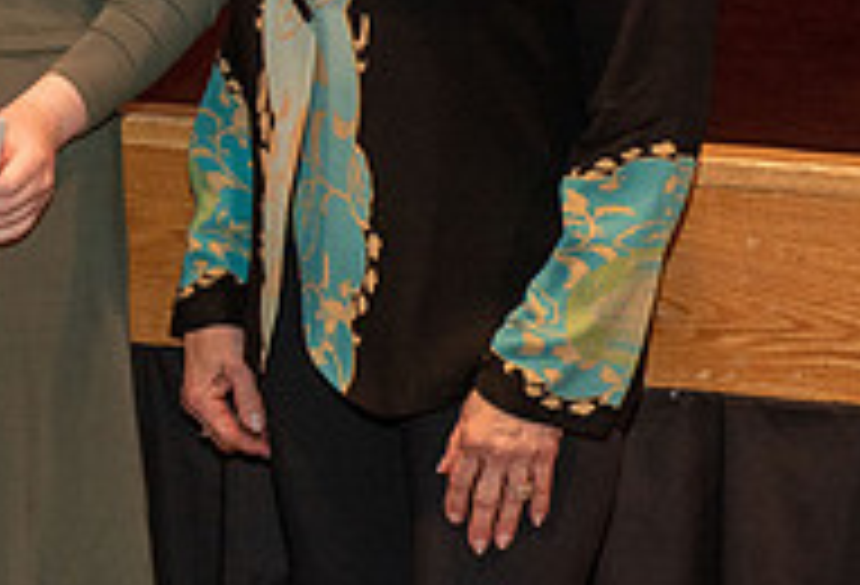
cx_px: -345
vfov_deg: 5.8
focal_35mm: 241
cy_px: -104
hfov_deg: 8.3
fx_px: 5794
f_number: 4.5
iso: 1600
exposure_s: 1/100
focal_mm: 70
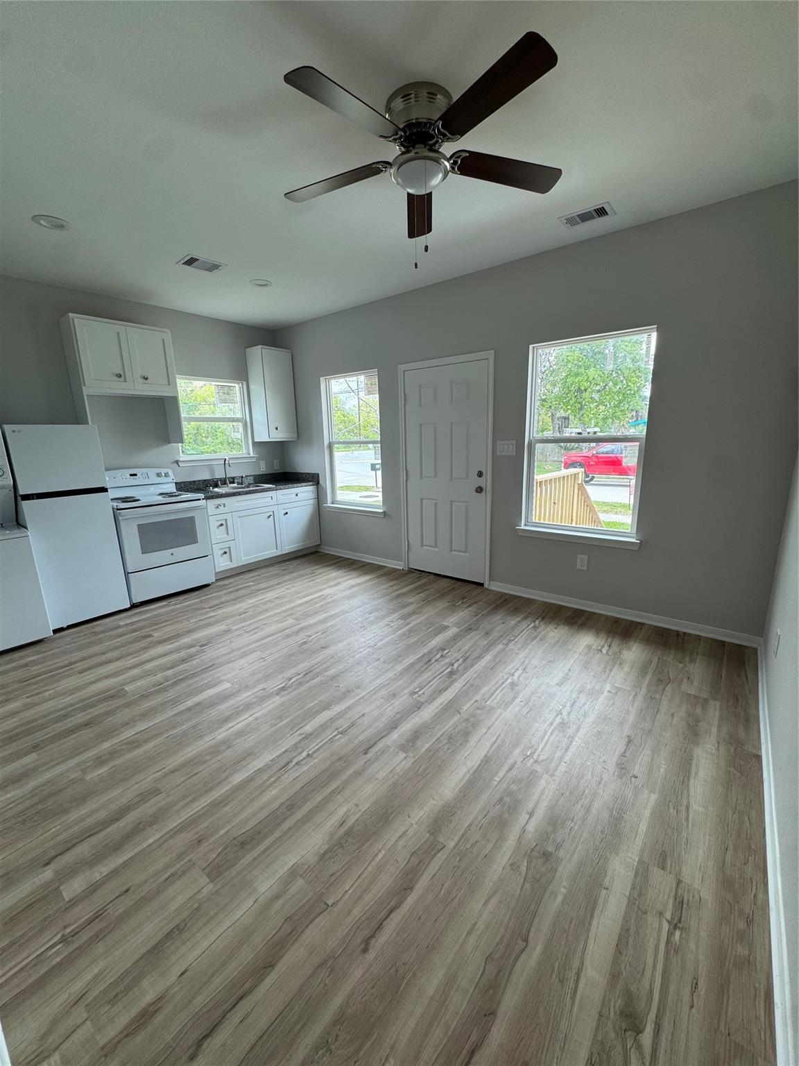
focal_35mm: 14
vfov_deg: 102.1
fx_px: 431
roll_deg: +1.9
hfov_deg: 85.7
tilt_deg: -11.4
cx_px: 400
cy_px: 533
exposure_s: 1/99
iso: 50
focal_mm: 2.22
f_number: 2.2
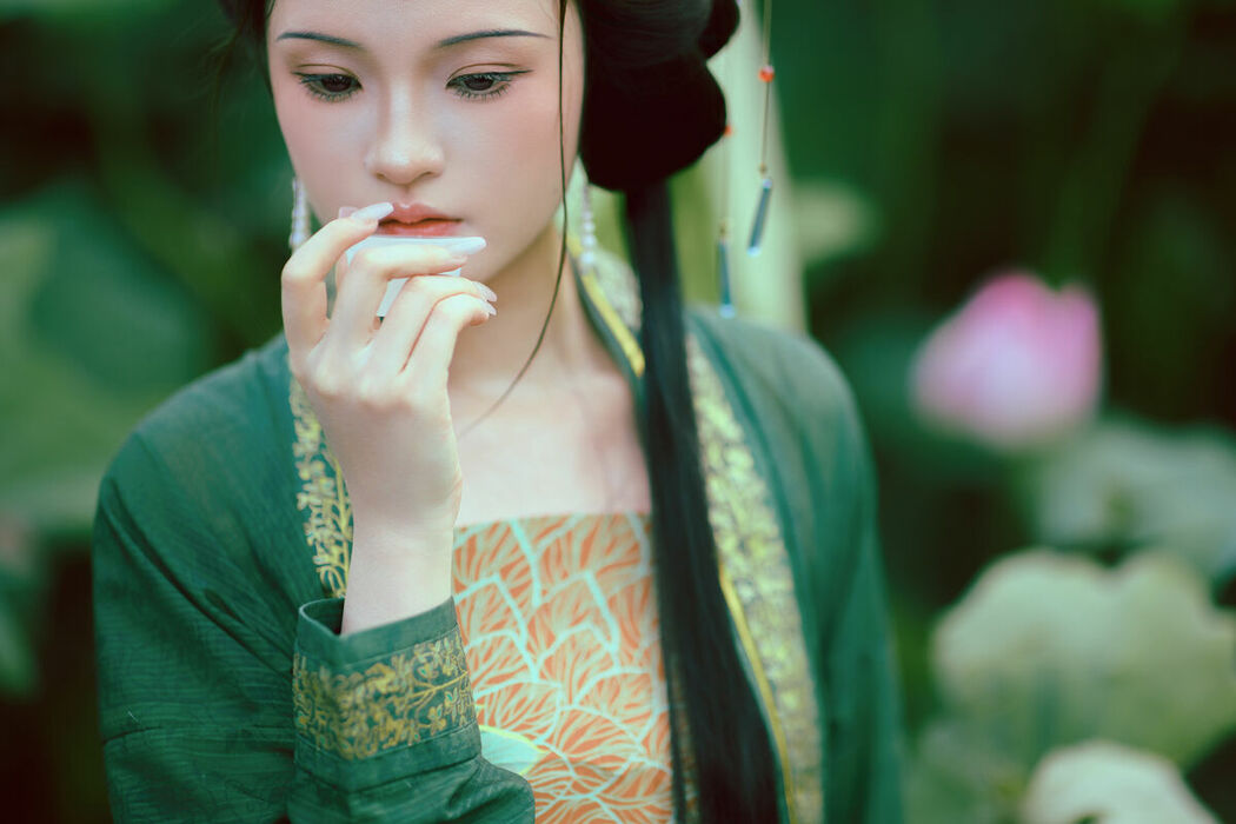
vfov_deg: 16.1
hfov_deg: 23.9
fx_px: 2918
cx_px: 618
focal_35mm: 85
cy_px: 412
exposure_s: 1/1000
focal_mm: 85
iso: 100
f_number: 1.8
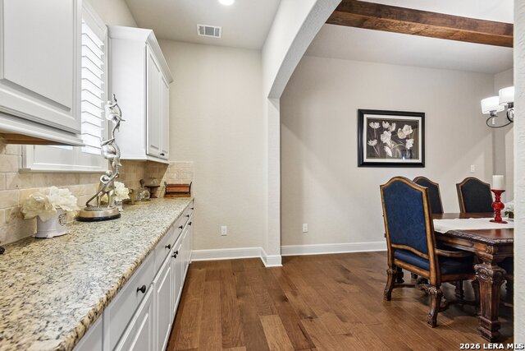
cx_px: 262
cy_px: 176
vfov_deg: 70.5
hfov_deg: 93.3
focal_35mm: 17
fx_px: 248
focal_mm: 17
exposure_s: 1/20
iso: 2200
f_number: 8
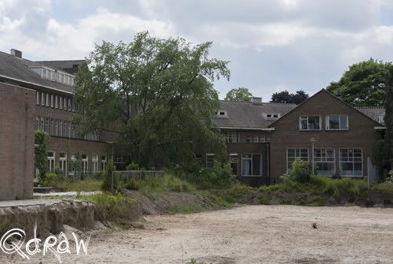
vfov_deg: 20.2
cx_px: 196
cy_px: 132
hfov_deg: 29.8
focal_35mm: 68
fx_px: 738
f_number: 8
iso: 100
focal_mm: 45
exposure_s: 1/200
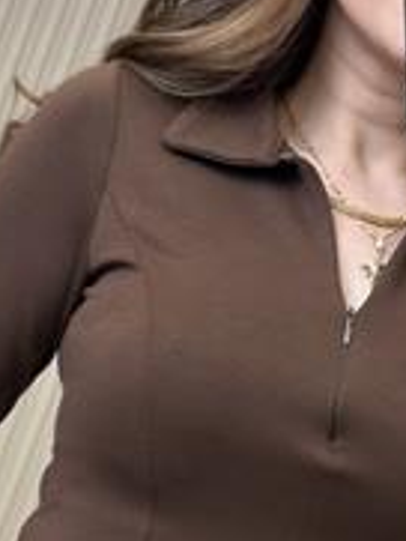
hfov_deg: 10.5
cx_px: 134
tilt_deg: -30.8
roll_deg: -19.7
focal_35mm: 141
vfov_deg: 13.8
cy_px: 534
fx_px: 2202
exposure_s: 1/204
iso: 80
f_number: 1.78
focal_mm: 6.86
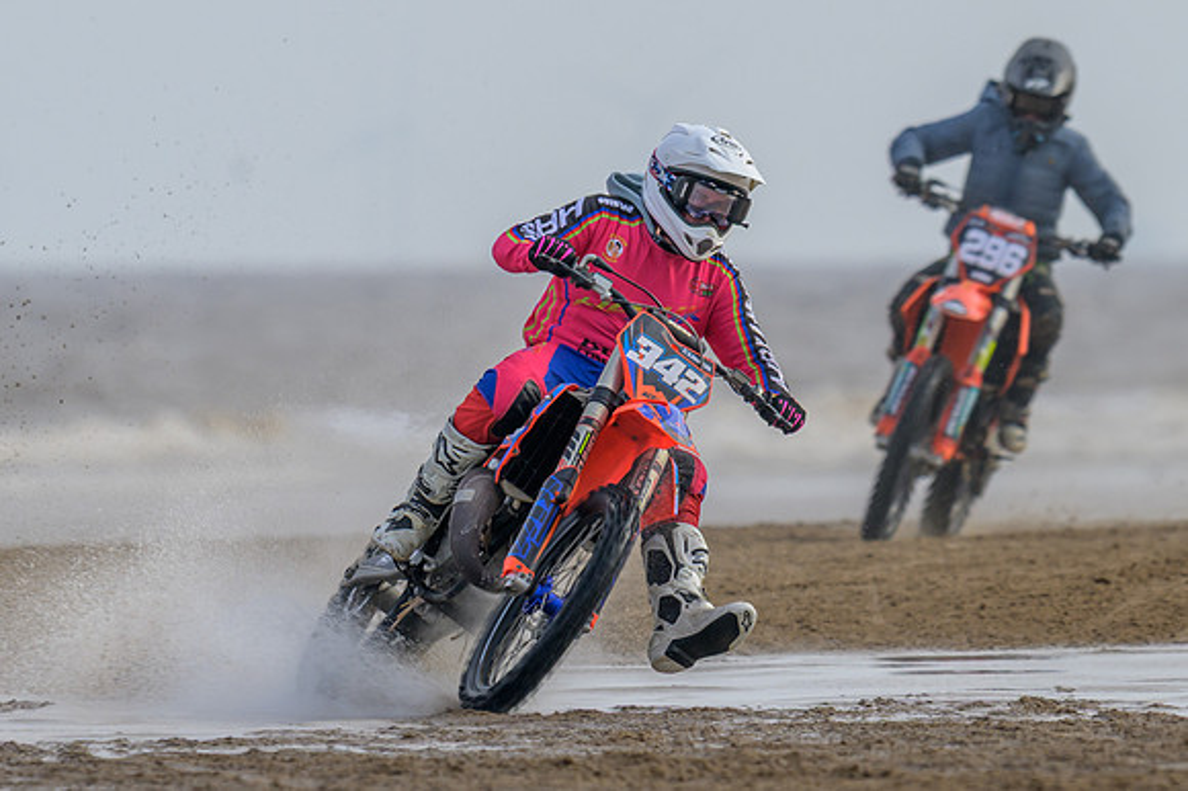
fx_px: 37100
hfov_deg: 1.8
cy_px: 491
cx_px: 528
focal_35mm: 1125
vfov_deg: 1.2
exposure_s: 1/640
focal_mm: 600
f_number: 8
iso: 320
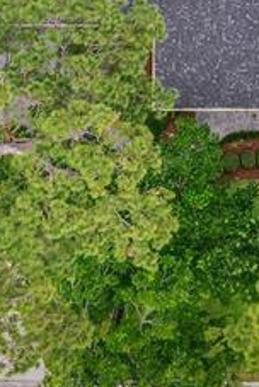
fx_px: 1065
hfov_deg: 13.6
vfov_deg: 18.9
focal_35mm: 99
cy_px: -137
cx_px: 278
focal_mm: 8.4
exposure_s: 1/730
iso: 110
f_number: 2.8
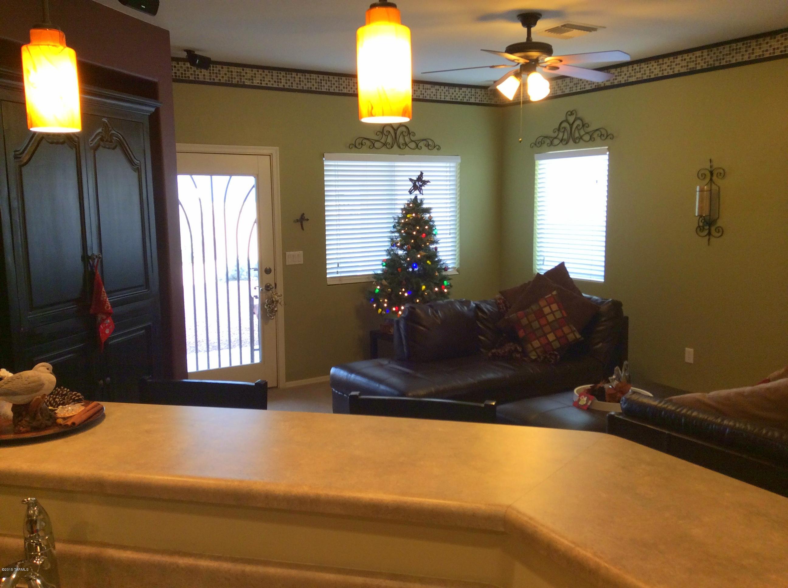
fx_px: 750
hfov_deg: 55.4
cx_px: 394
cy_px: 294
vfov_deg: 42.8
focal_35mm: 33
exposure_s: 1/24
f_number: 2.4
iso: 40
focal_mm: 3.3
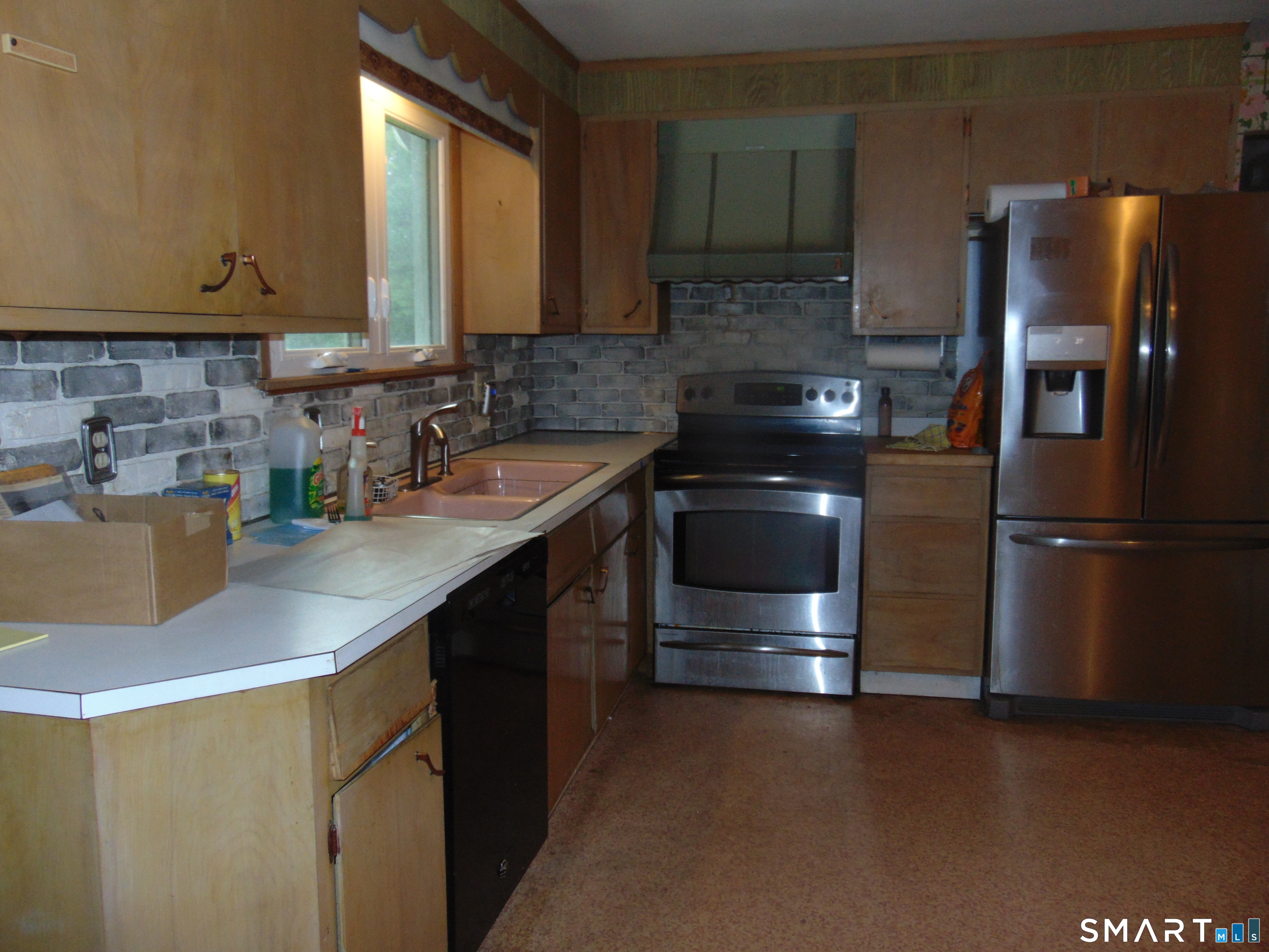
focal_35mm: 27
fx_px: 990
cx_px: 634
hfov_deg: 65.3
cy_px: 476
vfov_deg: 51.4
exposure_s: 1/40
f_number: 3
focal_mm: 4.9
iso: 200
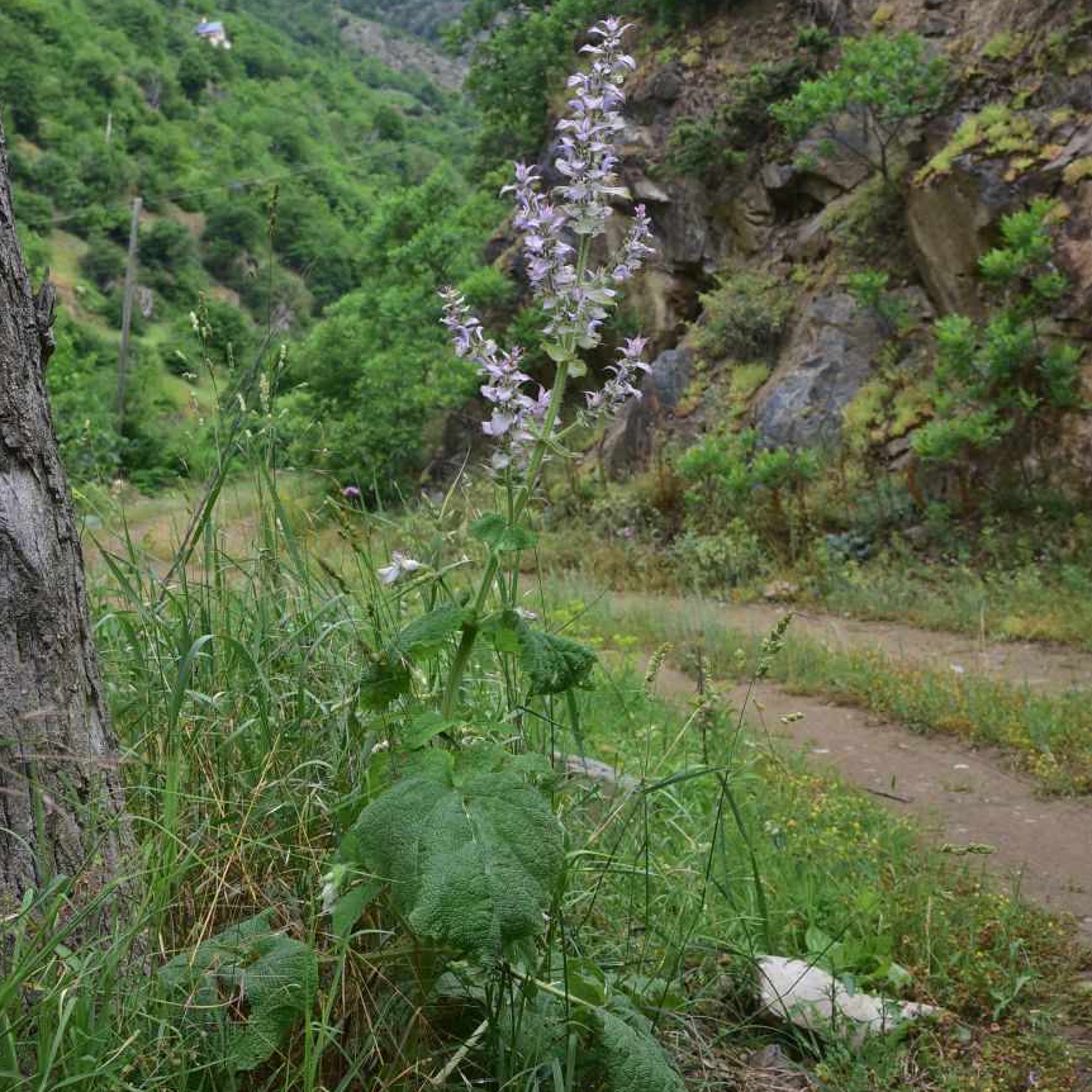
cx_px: 545
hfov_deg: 40.9
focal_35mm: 41
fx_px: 1463
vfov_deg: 40.7
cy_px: 421
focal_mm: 32
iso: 320
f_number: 10
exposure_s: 1/125
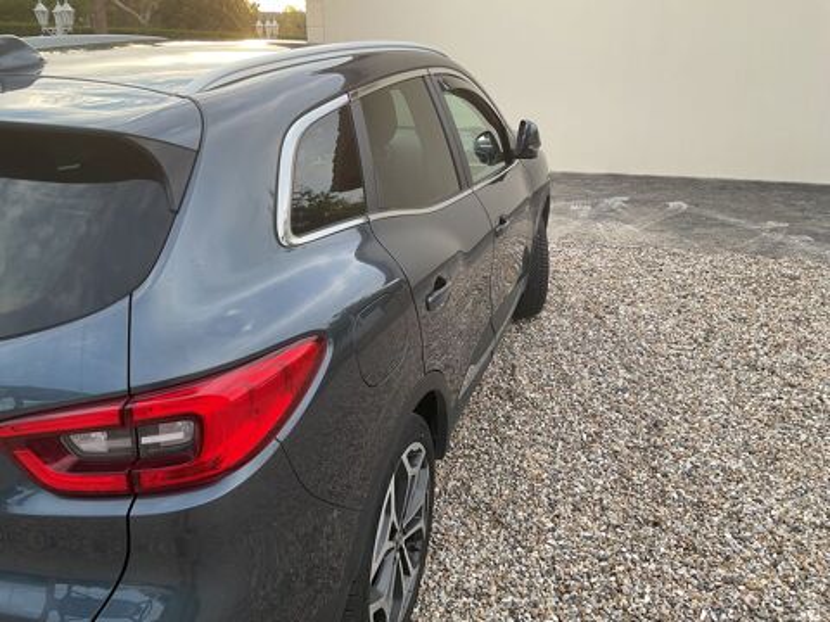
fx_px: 695
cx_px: 415
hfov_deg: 61.7
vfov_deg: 48.2
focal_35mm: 29
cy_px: 311
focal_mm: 3
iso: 20
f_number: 1.8
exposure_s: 1/120
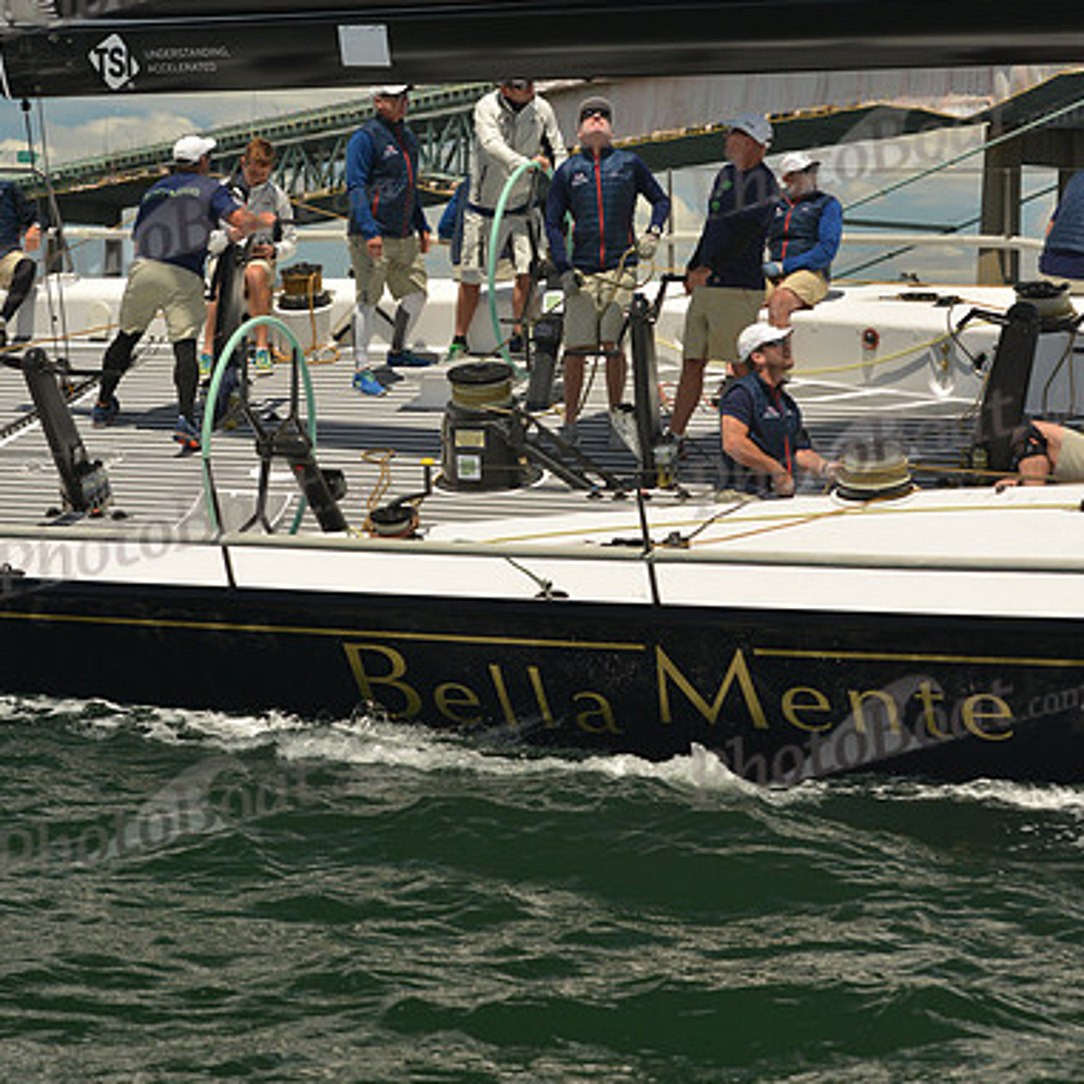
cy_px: 339
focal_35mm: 106
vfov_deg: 16.4
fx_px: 3755
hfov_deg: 16.4
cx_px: 542
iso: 400
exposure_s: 1/1000
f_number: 6.3
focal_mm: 82
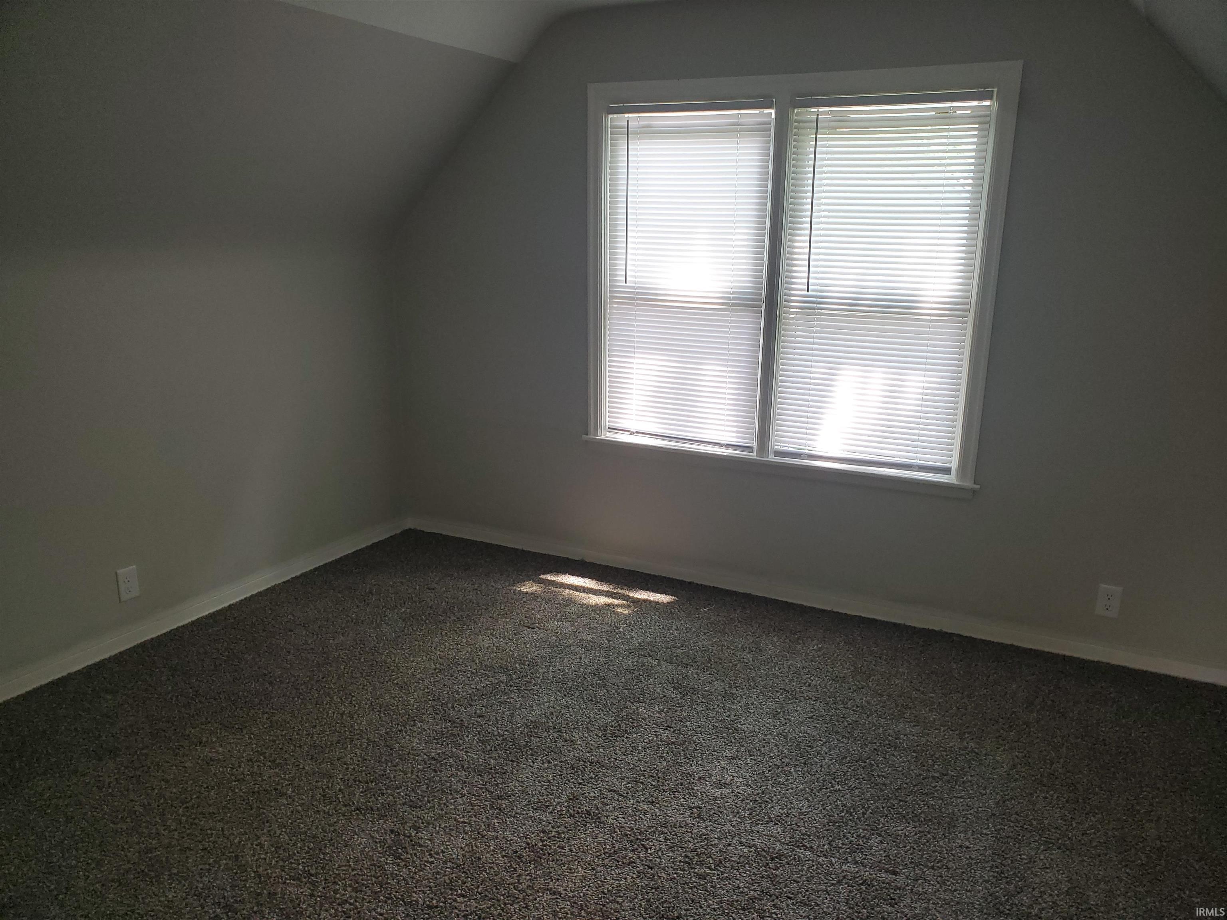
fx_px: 922
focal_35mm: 26
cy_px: 460
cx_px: 614
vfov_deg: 53.1
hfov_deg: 67.3
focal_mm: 4.3
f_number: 2.4
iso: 125
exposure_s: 1/40
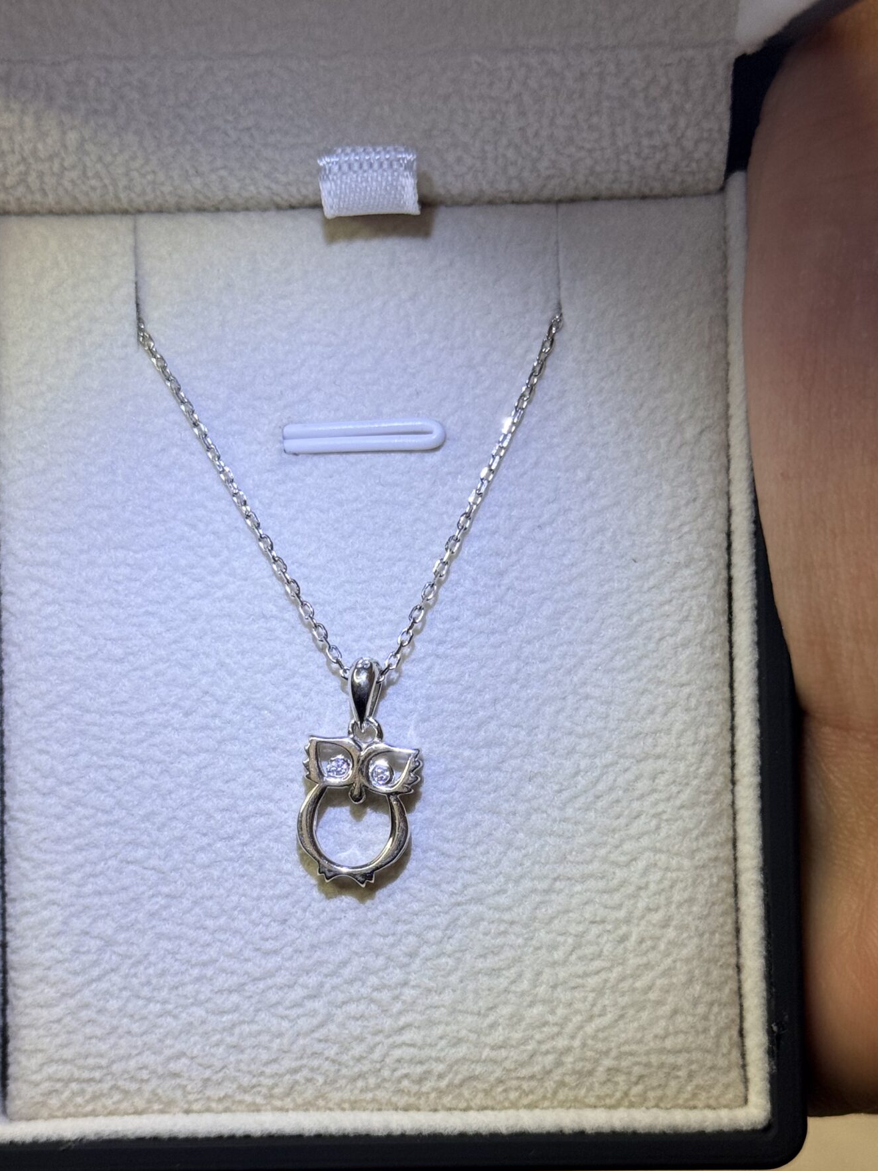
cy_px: 726
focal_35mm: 70
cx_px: 393
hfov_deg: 21.0
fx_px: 2366
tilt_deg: -48.1
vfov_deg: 27.7
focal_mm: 6.76
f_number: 1.78
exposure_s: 1/100
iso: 64
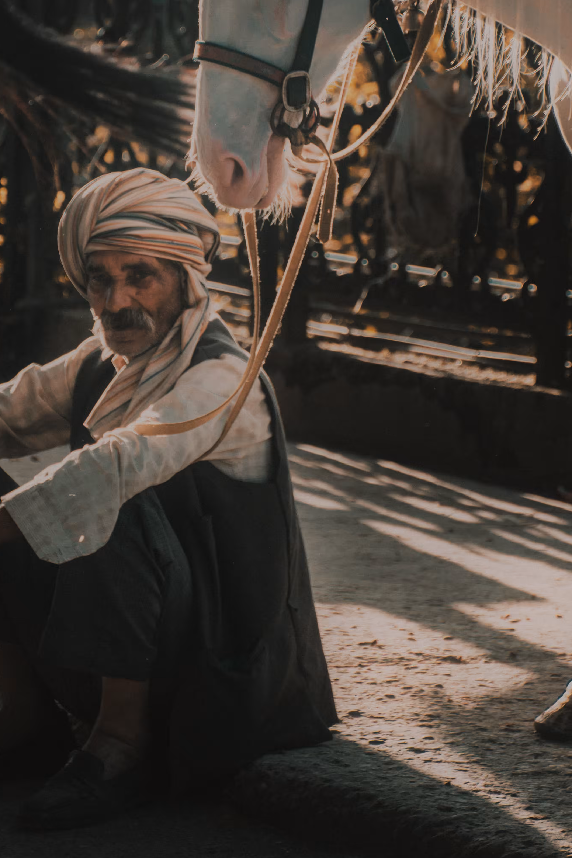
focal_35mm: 234
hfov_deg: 5.9
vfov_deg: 8.8
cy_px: 283
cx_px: 210
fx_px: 5571
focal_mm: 105
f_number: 5.6
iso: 125
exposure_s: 1/200
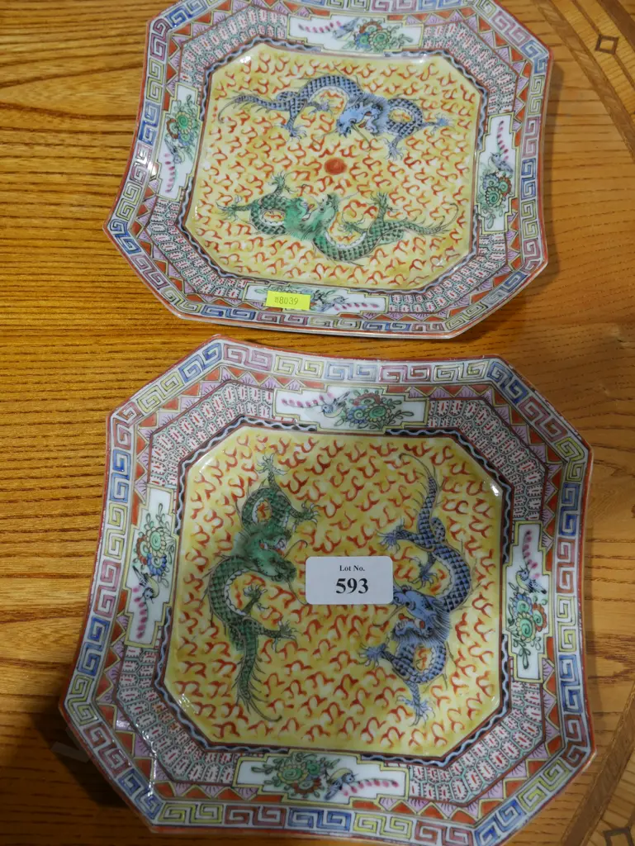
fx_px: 1075
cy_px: 423
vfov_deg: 42.9
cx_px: 318
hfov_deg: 32.9
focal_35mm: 44
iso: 320
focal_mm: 22
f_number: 4.7
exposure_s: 1/60
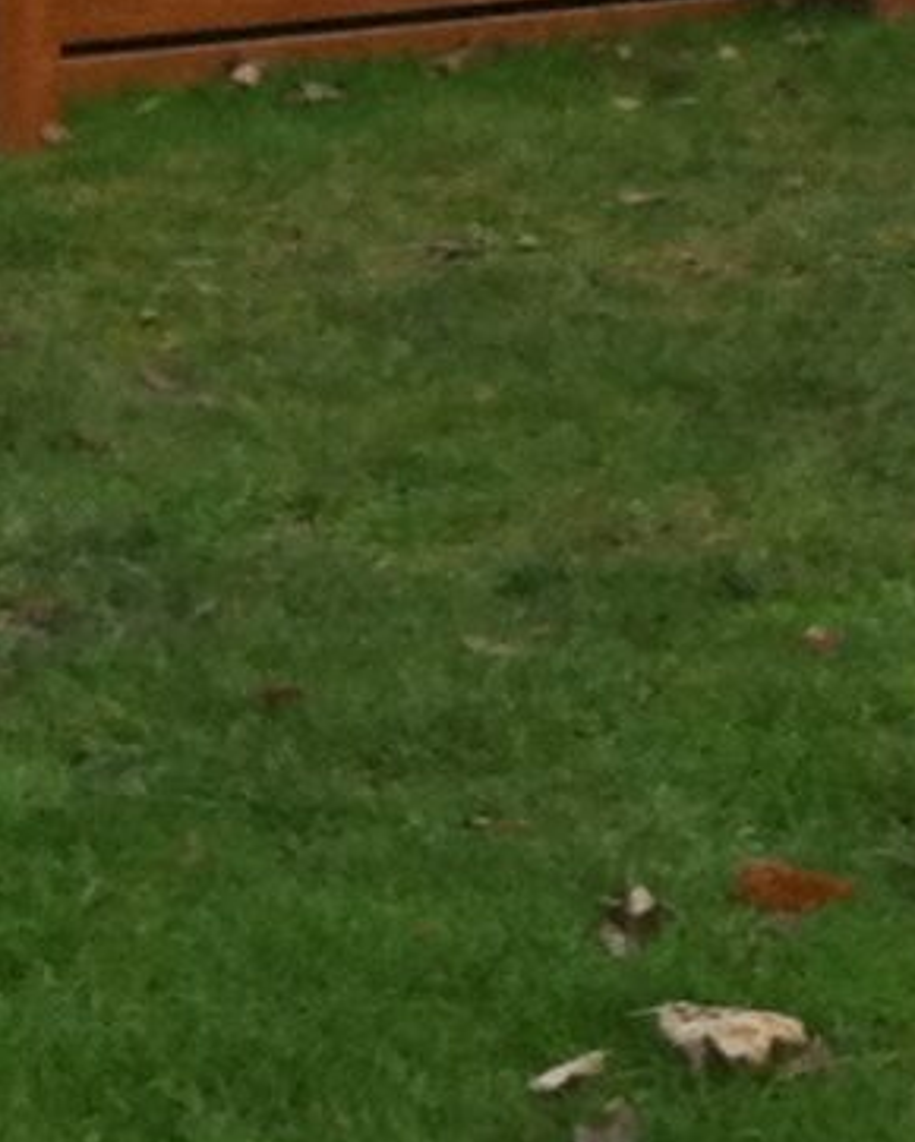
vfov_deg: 7.6
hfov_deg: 6.4
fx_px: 8151
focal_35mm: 241
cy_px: -1262
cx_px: -208
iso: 100
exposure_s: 1/120
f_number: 2.8
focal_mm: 3.85
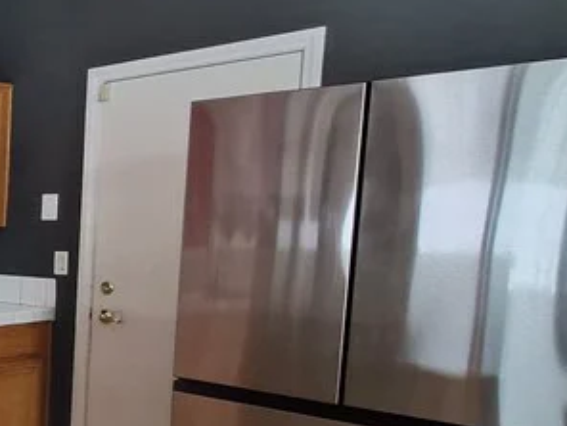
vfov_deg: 31.8
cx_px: -306
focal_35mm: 45
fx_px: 737
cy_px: 297
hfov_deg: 27.3
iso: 250
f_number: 2.2
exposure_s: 1/60
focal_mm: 1.7
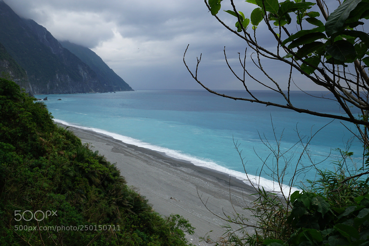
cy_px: 123
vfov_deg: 40.0
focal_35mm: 33
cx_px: 184
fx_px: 338
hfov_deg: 57.2
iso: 100
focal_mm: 22
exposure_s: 1/250
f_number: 8
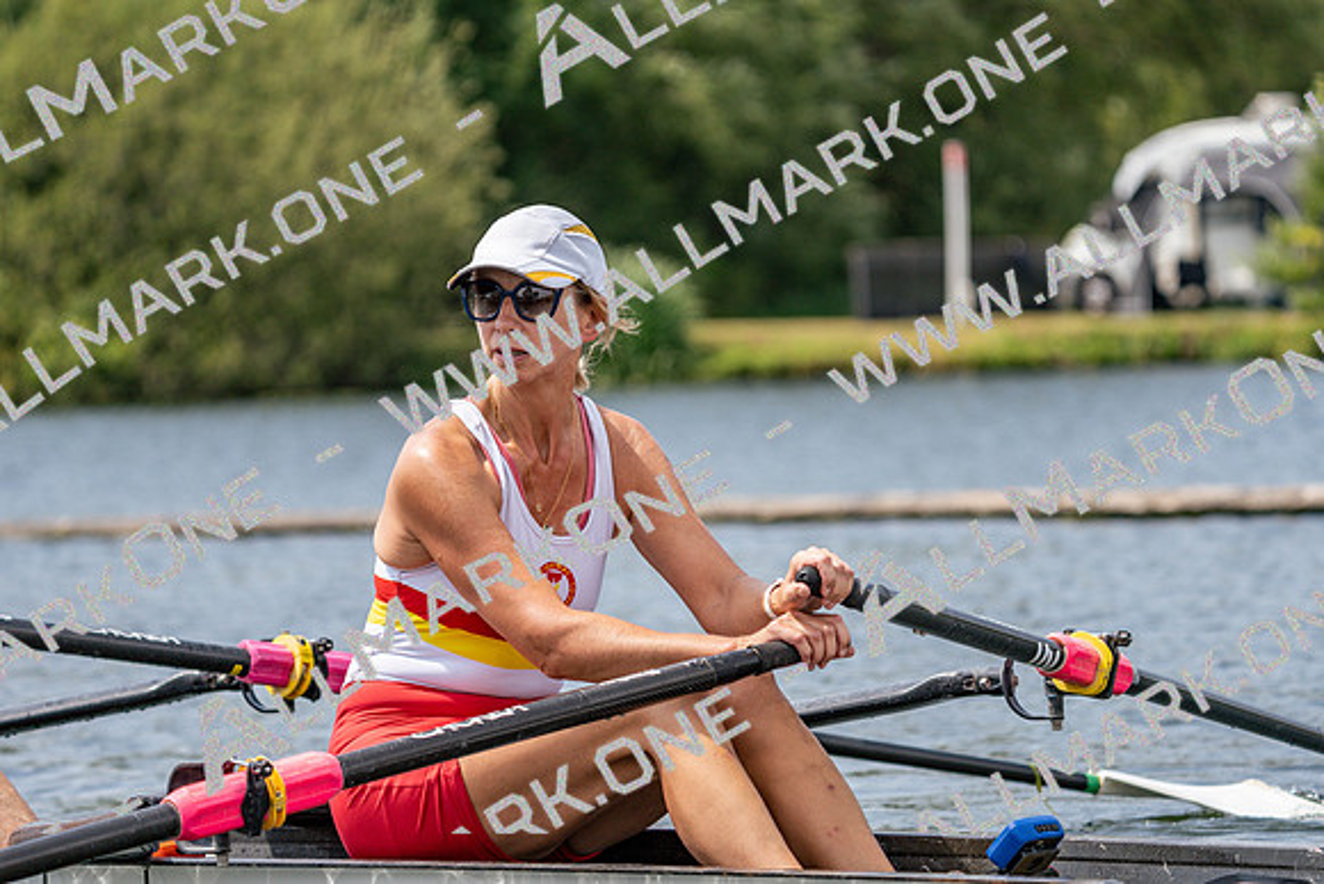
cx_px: 662
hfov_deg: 10.3
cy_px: 442
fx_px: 7357
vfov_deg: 6.9
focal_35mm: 200
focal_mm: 200
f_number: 5.6
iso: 250
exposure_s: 1/1600
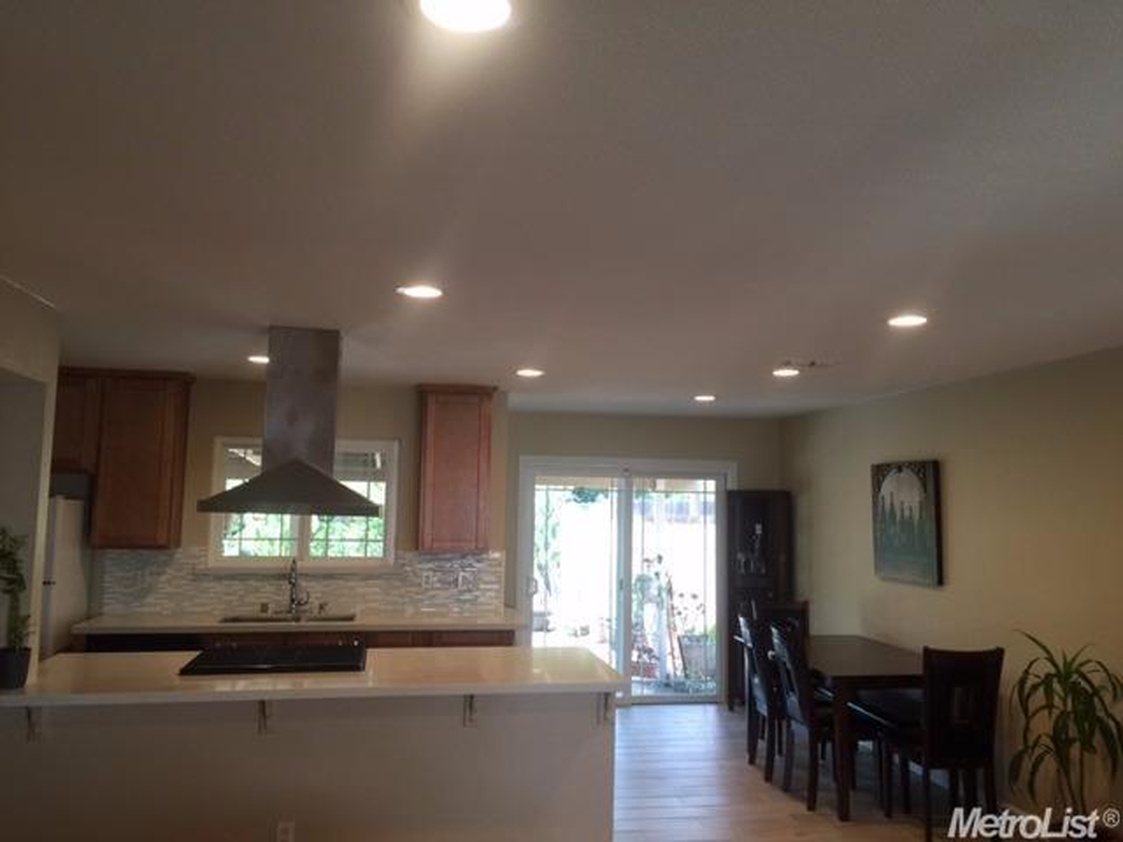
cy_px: 421
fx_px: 941
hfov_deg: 61.7
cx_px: 562
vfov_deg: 48.2
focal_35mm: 29
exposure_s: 1/30
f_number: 2.2
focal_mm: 4.15
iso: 32
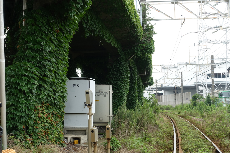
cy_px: 76
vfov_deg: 24.6
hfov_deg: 36.2
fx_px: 351
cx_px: 115
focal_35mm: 55
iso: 125
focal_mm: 20.05
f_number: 5.6
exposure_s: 1/100
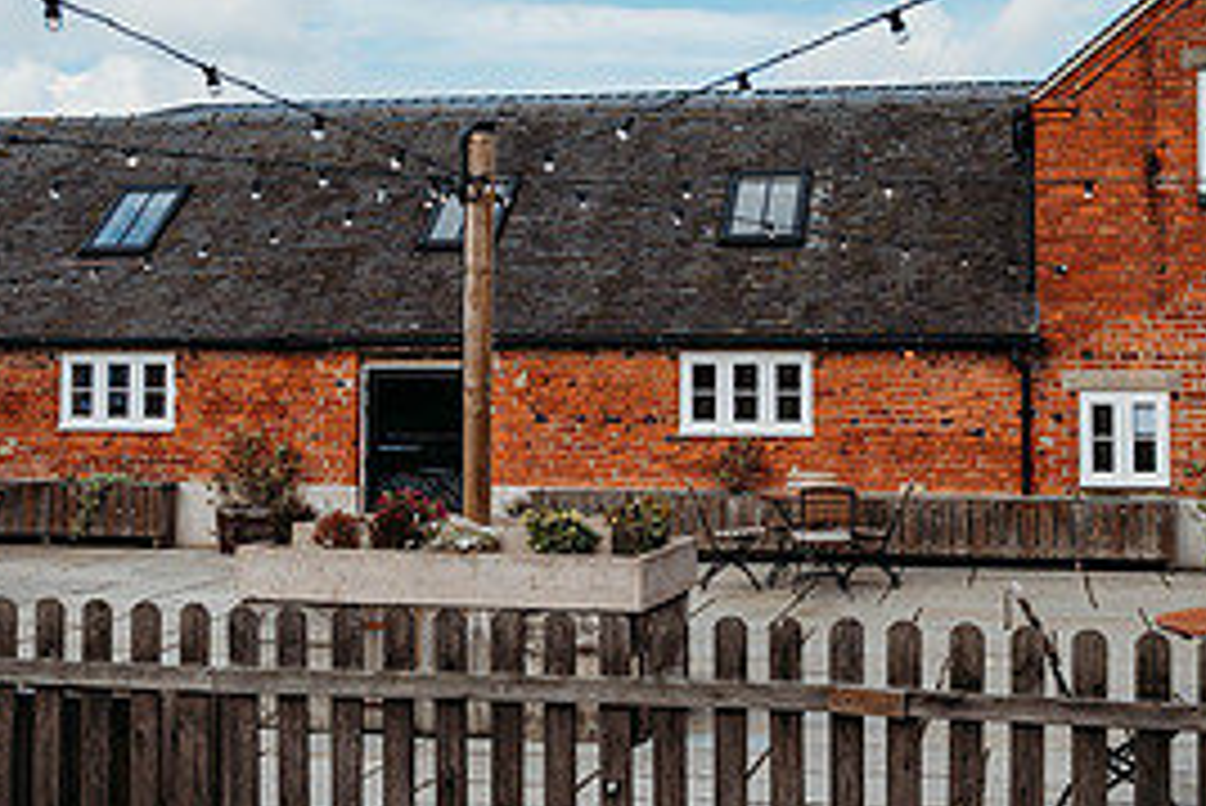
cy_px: 290
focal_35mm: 52
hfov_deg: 38.1
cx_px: 666
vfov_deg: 25.9
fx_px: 1743
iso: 100
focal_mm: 24
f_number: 2.8
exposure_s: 1/1600
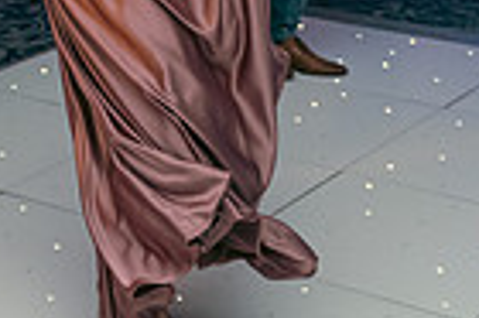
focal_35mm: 133
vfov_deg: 9.9
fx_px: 1768
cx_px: 62
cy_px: -190
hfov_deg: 15.3
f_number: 3.5
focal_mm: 32
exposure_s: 1/160
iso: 640
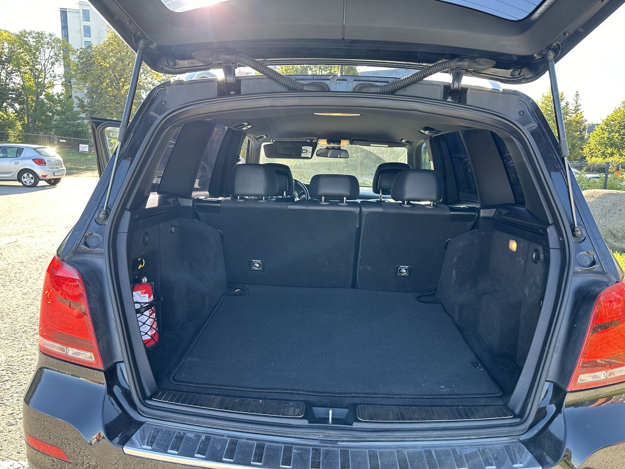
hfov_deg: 71.6
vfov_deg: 56.8
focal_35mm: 24
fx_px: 433
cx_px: 312
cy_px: 234
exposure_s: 1/178
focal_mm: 6.86
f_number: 1.78
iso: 80
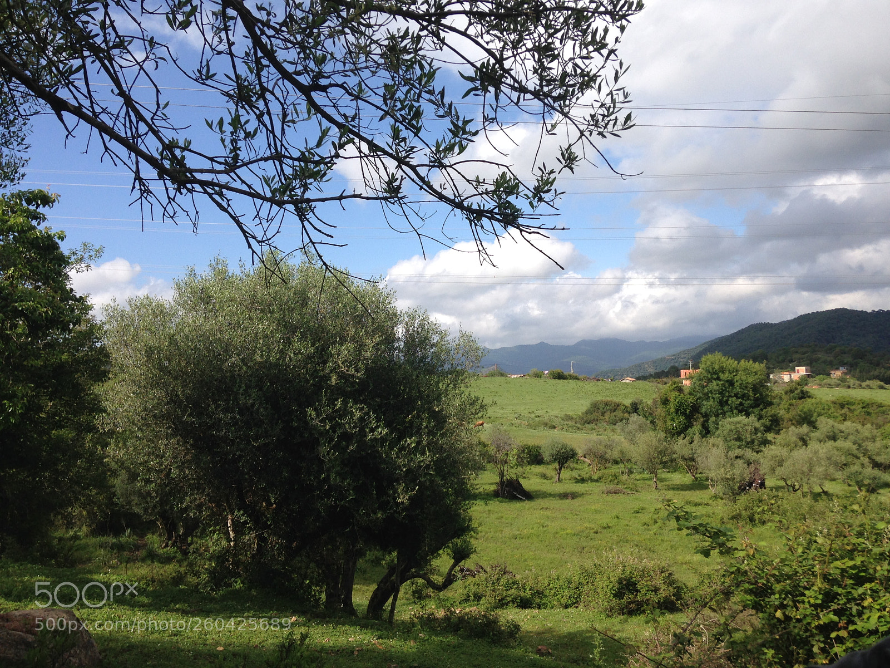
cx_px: 445
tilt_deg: +3.9
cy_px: 334
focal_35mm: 33
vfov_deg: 42.9
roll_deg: +1.3
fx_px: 848
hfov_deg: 55.4
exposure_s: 1/1695
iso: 50
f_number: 2.4
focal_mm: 4.12
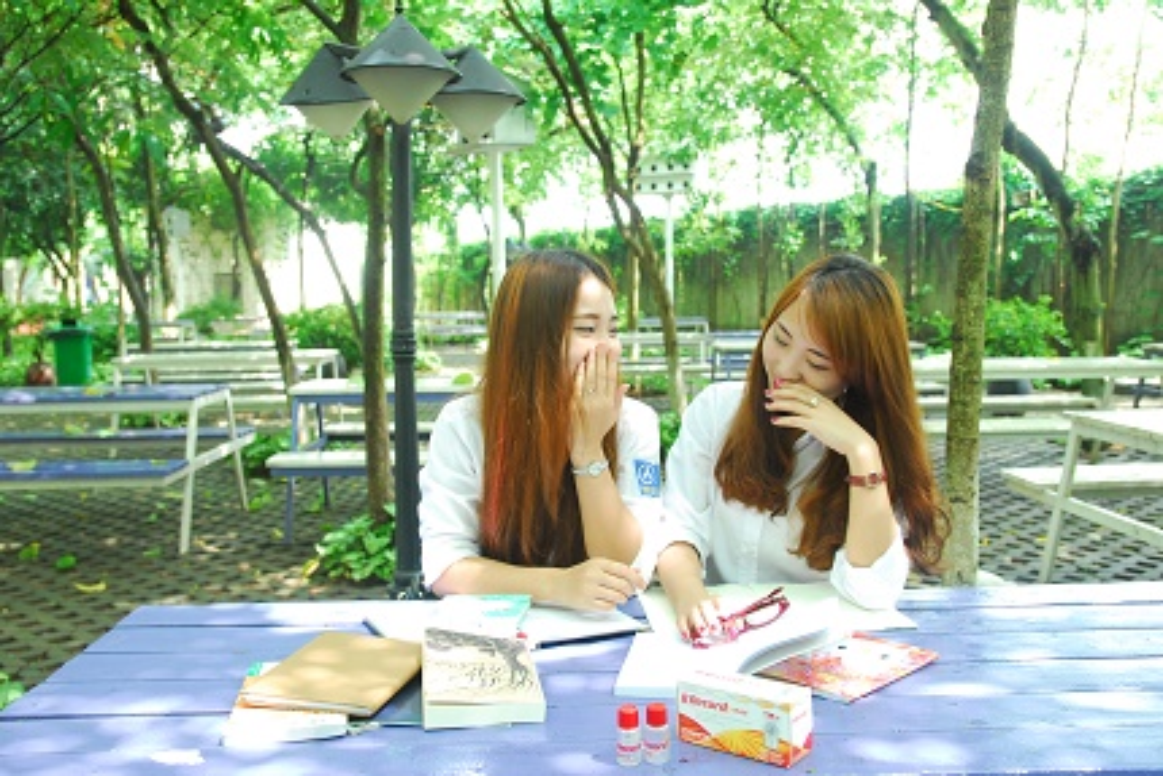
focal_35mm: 36
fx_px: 1163
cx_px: 582
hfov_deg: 53.1
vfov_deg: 36.9
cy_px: 388
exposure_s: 1/40
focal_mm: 24
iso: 200
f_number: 4
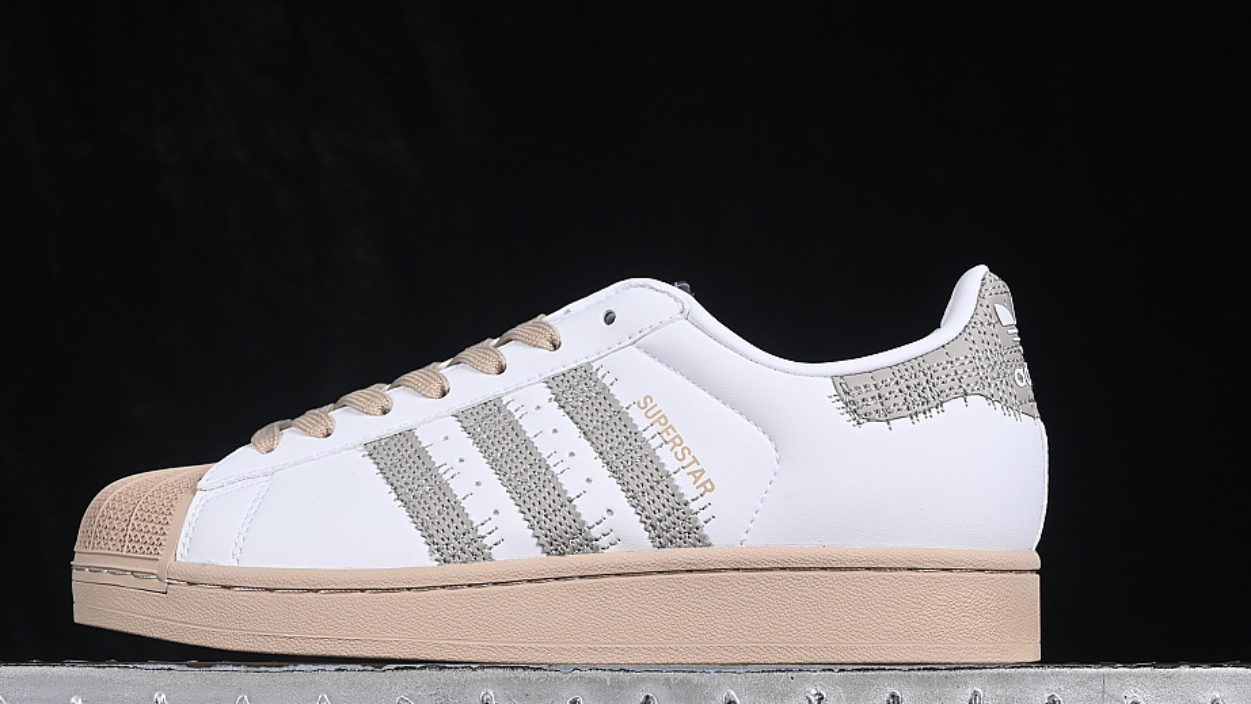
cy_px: 362
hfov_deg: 23.2
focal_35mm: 92
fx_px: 3052
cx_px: 573
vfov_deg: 13.2
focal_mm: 50
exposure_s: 1/80
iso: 160
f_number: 8
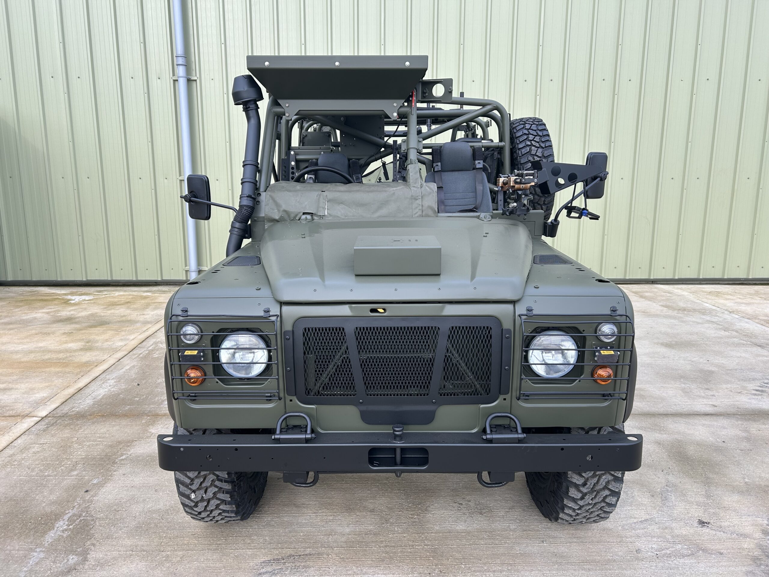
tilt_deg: -10.8
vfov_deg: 53.1
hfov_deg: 67.3
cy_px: 288
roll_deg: -0.3
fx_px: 578
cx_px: 384
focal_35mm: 26
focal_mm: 5.7
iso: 50
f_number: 1.5
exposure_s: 1/323
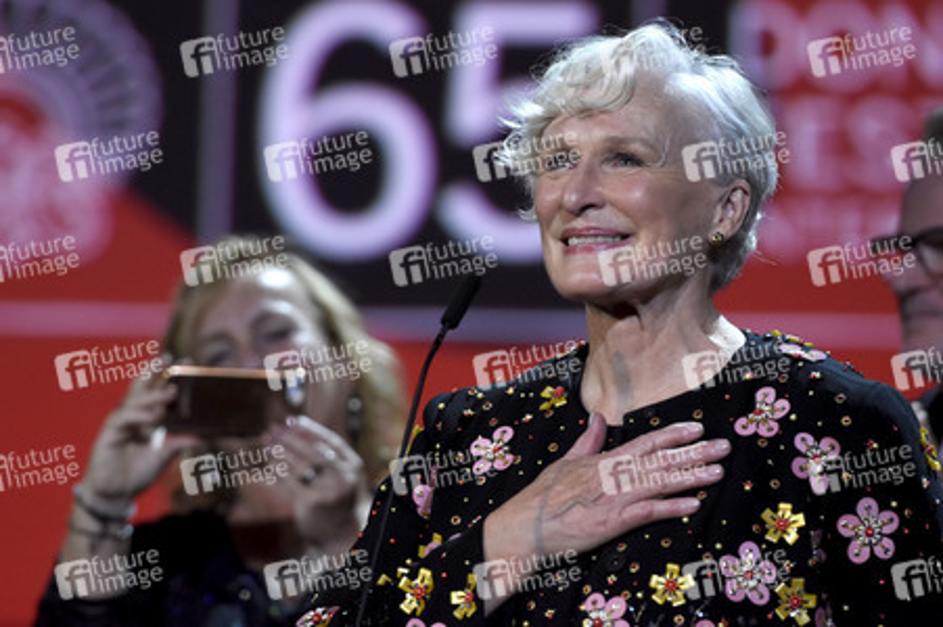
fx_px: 7656
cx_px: 472
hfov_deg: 7.0
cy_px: 314
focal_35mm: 292
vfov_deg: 4.7
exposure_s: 1/200
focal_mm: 195
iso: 1600
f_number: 3.5
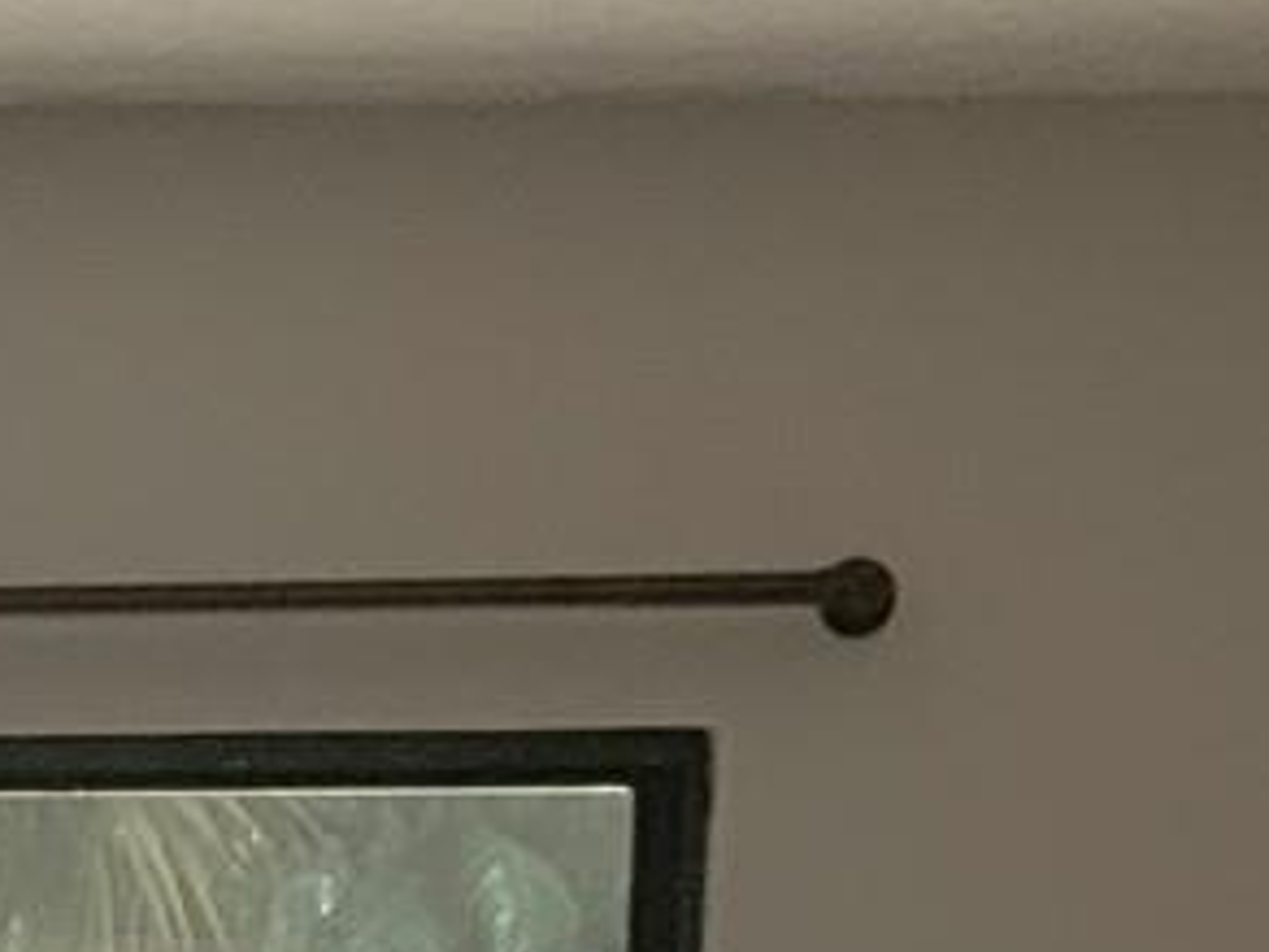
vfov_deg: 8.5
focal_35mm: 159
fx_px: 5829
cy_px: 2365
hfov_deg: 12.0
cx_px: -443
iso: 32
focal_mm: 3
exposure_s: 1/120
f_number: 1.8
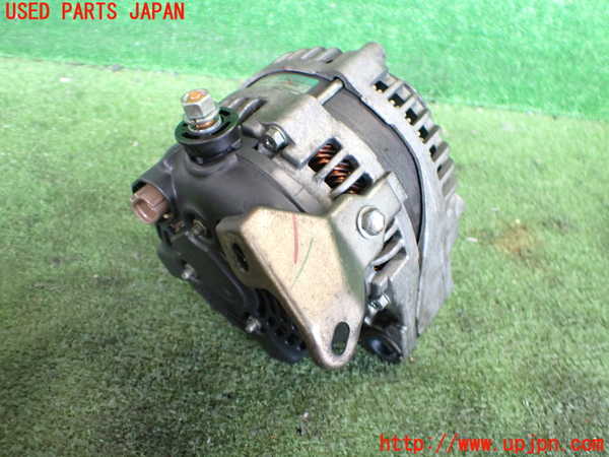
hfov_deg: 60.0
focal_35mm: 30
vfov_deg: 46.8
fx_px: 528
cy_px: 228
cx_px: 304
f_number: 2.3
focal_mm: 5.4
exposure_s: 1/80
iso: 800
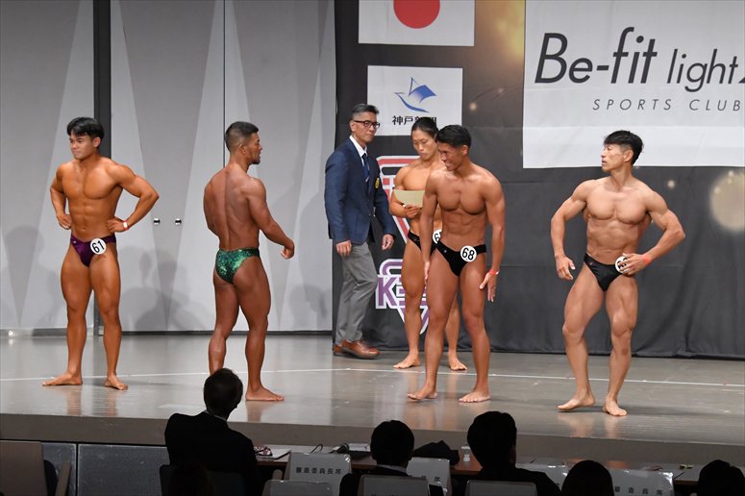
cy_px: 248
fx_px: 2792
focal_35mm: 135
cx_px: 372
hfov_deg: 15.2
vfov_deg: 10.2
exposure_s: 1/400
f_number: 5.6
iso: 6400
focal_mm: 90
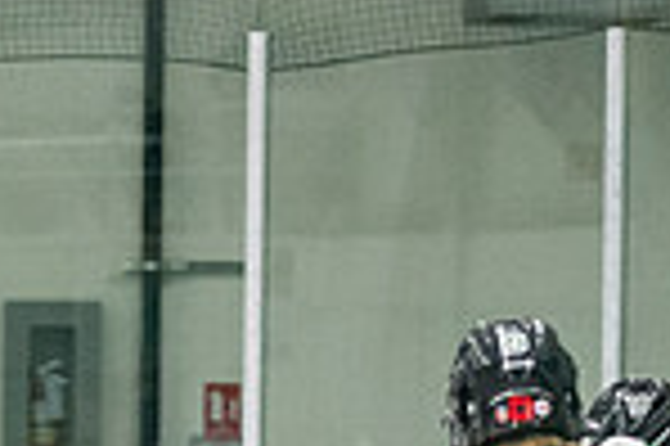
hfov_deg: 4.7
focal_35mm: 436
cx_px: 227
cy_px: 818
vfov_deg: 3.1
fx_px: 8105
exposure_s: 1/800
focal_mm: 75
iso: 4000
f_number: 2.8
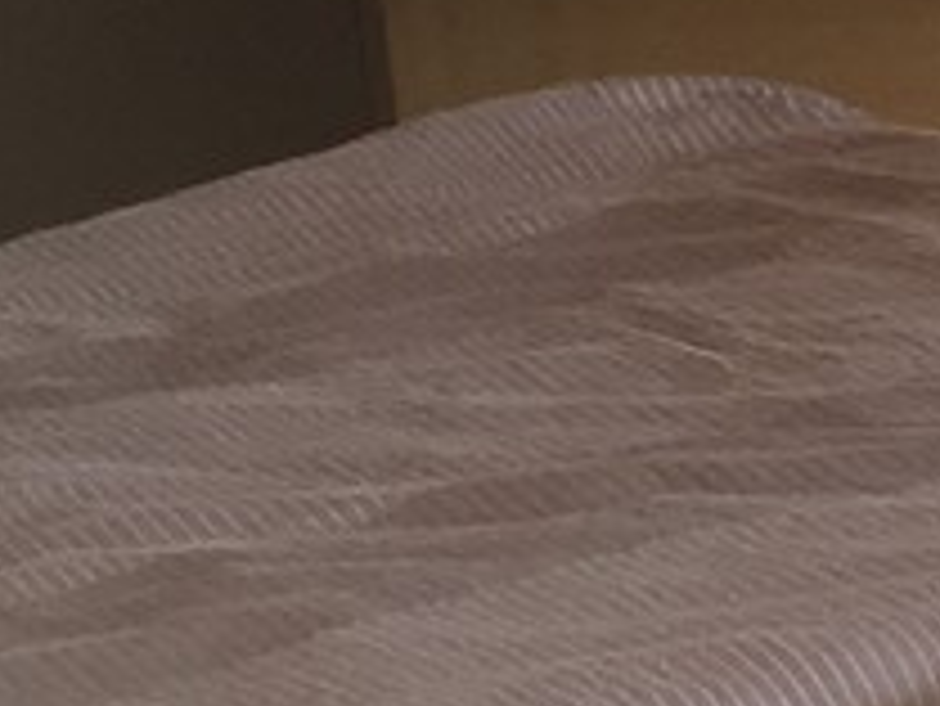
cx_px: 1255
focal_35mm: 222
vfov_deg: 6.7
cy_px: 472
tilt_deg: -17.7
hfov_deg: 8.8
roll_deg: +4.6
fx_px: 6032
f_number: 2.2
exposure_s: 1/30
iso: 64
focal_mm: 4.15
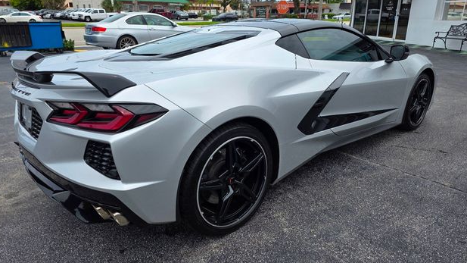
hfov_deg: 71.9
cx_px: 238
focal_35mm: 26
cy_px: 130
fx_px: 322
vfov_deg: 44.4
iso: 80
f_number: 1.7
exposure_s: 1/4237
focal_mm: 6.3
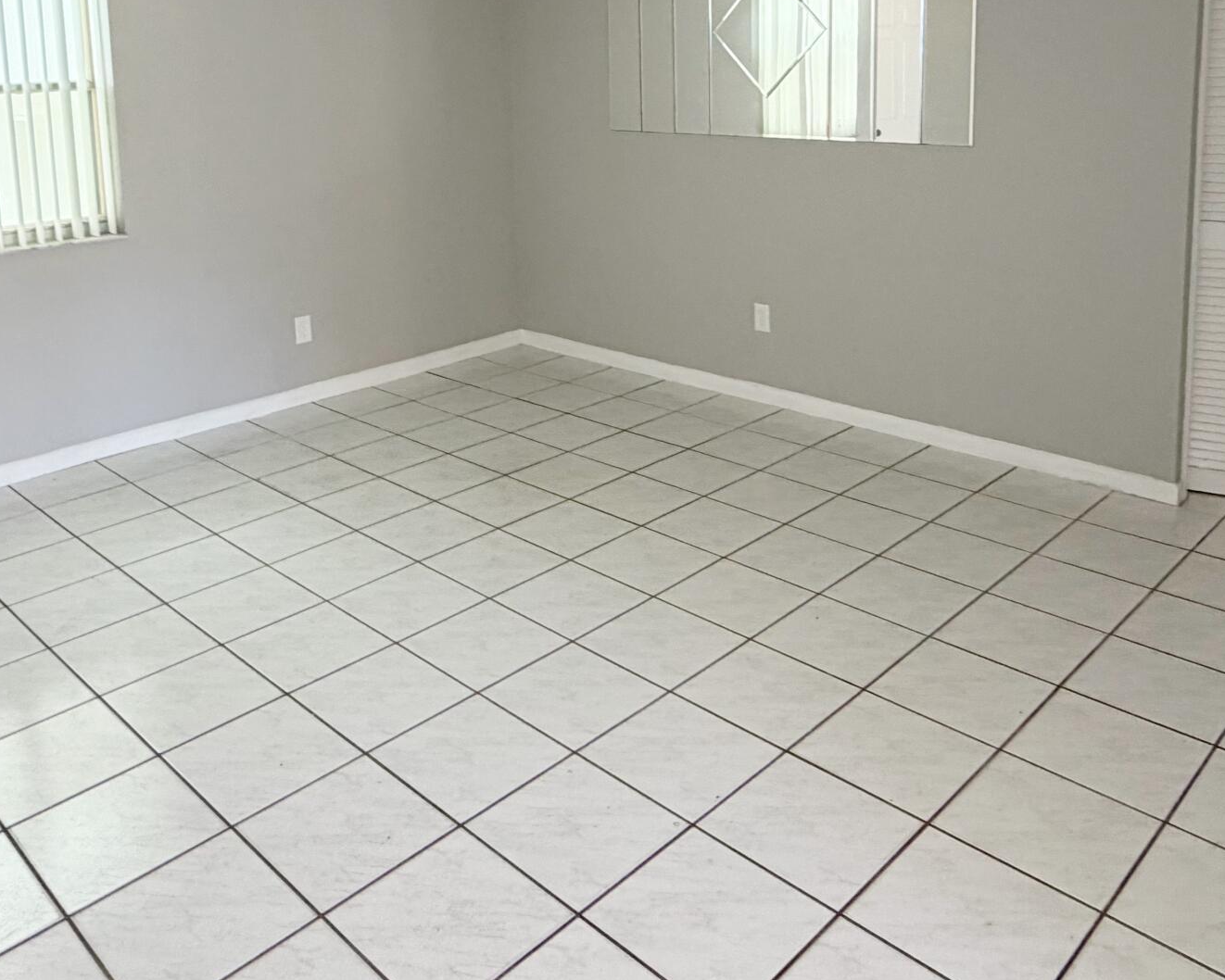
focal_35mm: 31
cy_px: 202
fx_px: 1124
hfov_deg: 57.0
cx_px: 536
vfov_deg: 44.9
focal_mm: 2.22
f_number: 2.2
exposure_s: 1/78
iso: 320
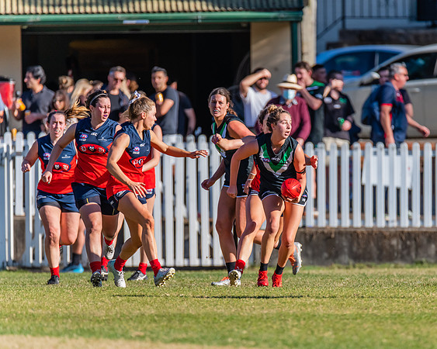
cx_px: 281
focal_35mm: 775
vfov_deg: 2.0
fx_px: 10023
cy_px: 200
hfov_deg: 2.5
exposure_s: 1/1600
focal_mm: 600
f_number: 8
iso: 800
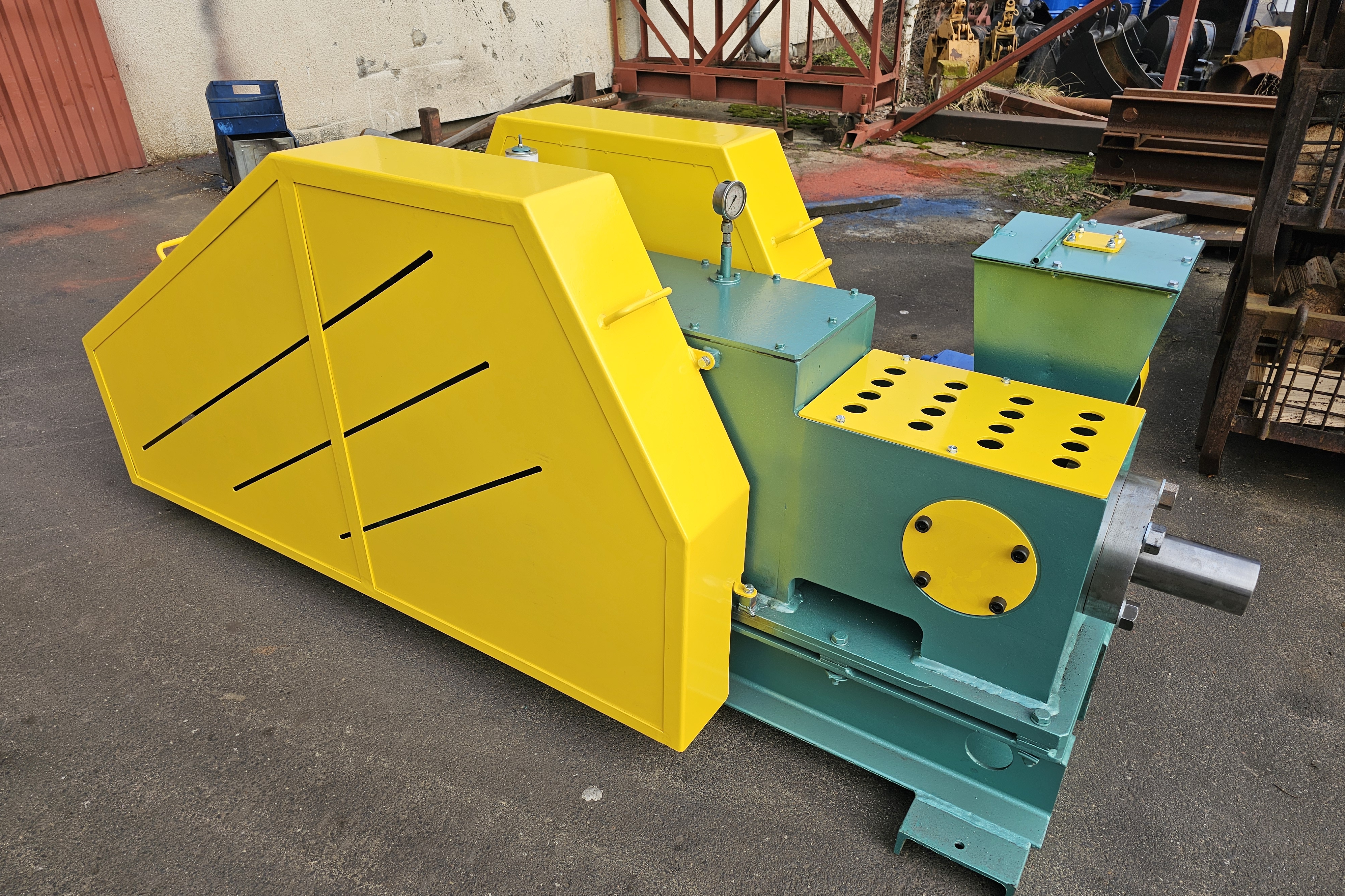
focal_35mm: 24
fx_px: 897
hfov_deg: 73.7
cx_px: 672
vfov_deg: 53.1
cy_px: 474
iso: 10
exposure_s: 1/274
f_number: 1.7
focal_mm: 6.3
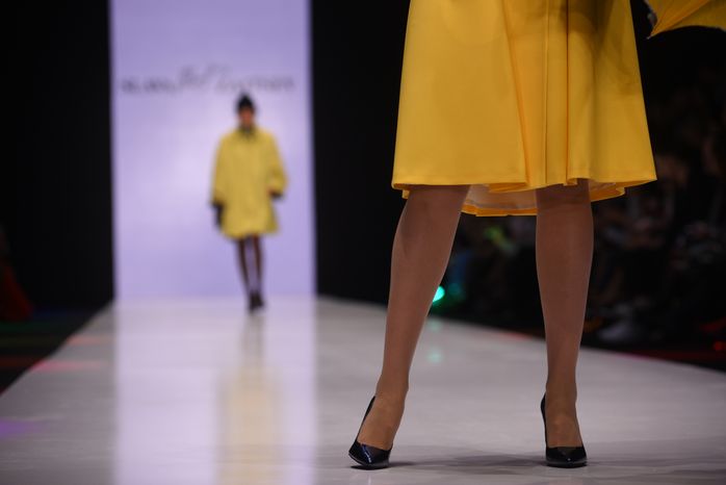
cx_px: 363
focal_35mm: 120
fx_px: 2421
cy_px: 242
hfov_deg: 17.1
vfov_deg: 11.4
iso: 400
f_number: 4.5
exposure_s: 1/160
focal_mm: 120
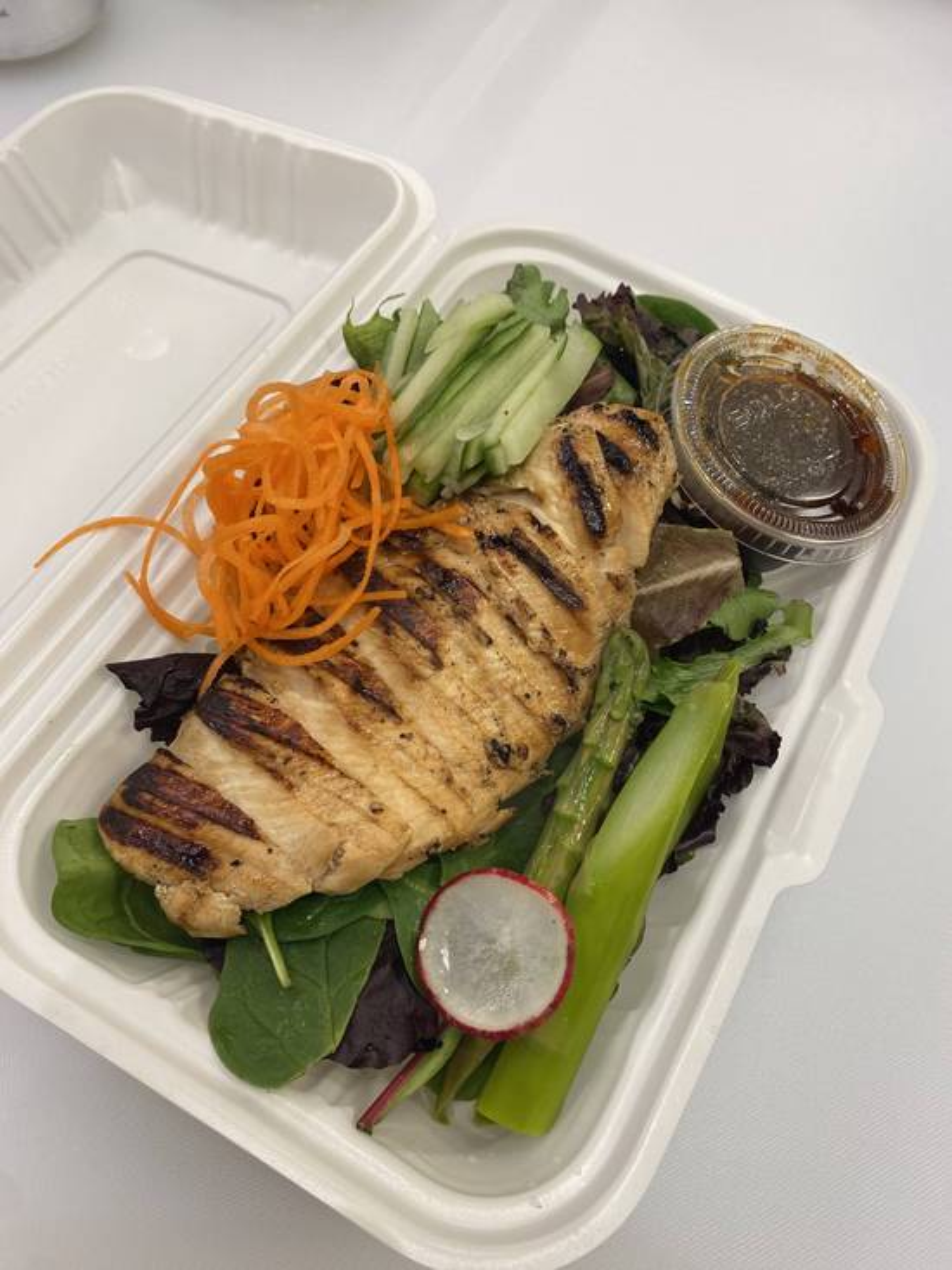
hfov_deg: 53.1
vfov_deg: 67.3
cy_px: 635
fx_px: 953
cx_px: 476
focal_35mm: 26
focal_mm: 4.25
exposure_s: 1/120
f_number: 1.8
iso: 80
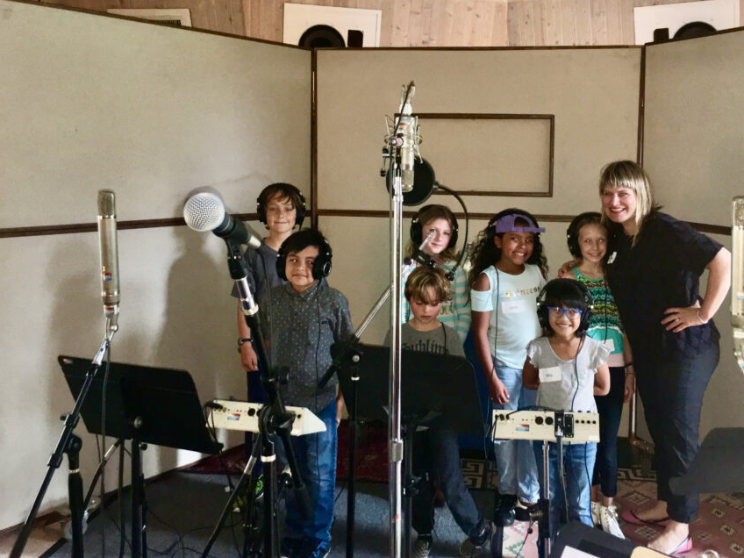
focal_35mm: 35
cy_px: 244
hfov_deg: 52.4
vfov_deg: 40.6
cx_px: 430
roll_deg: +0.0
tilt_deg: -6.9
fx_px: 752
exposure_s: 1/16
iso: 125
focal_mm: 4.15
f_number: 2.2
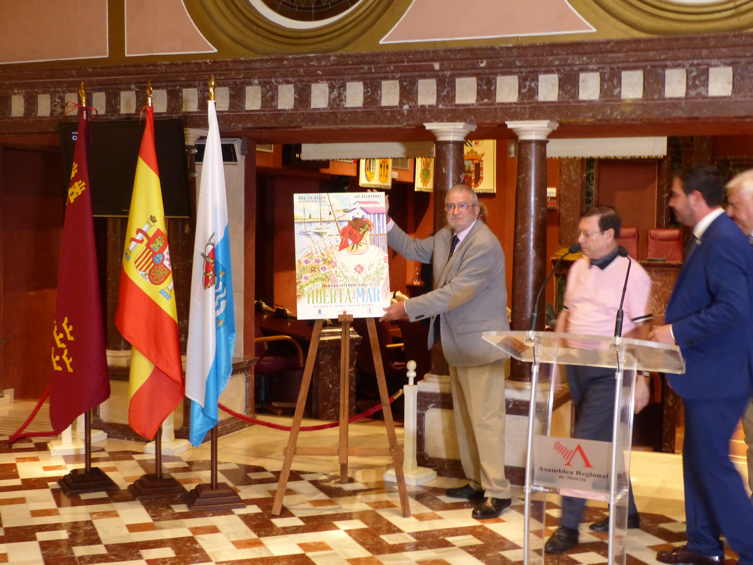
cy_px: 282
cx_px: 376
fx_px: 1066
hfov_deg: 38.9
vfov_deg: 29.7
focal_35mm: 49
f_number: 2.8
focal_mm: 8.7
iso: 400
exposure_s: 1/20
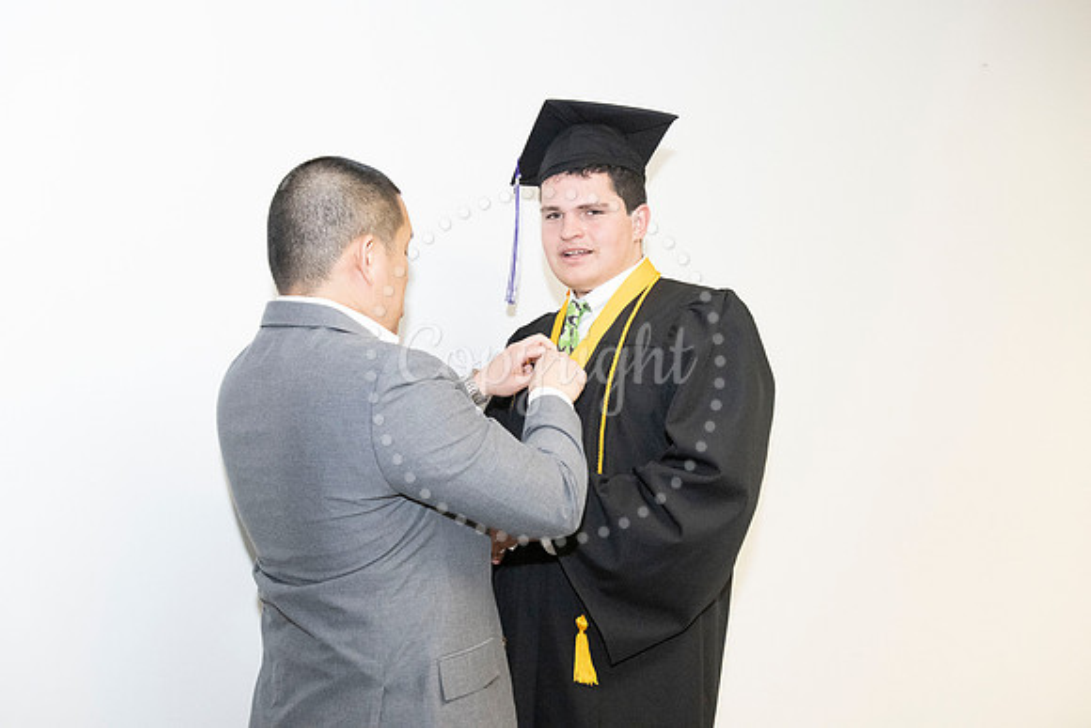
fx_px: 1061
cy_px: 364
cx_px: 546
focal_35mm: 35
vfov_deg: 37.9
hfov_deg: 54.4
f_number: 8
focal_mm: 35
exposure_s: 1/200
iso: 6400
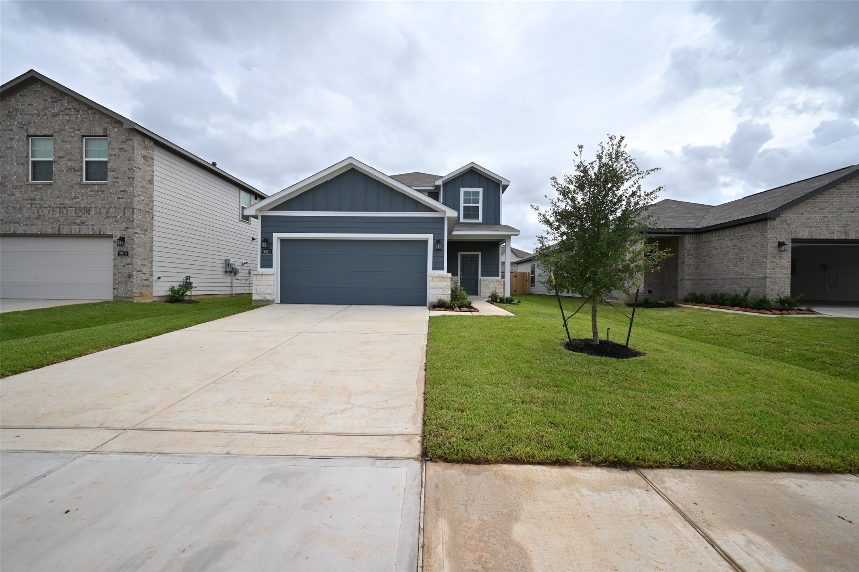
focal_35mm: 14
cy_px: 286
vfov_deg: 81.2
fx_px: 334
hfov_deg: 104.3
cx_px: 430
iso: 800
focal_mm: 14
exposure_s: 1/800
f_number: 14
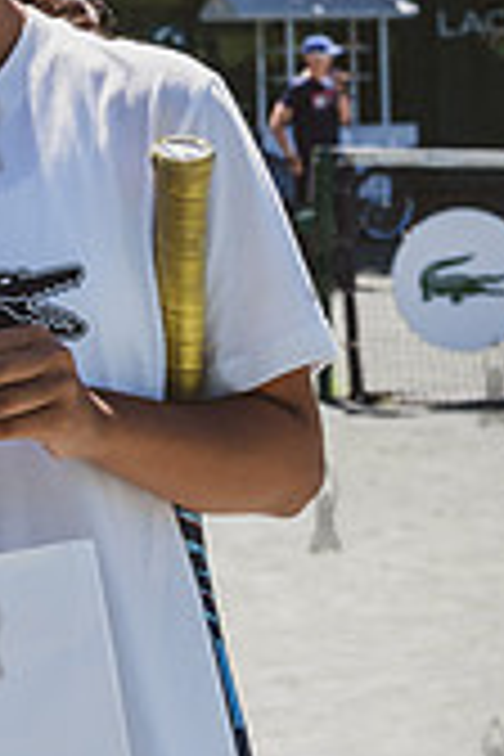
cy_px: 274
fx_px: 3171
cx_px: 12
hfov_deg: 9.0
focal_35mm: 151
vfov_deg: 13.6
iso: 200
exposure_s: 1/800
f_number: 5
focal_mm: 34
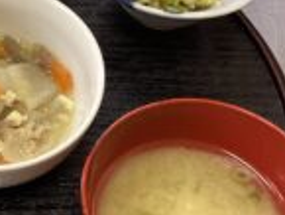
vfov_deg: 18.5
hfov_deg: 23.1
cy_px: 117
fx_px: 659
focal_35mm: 80
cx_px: -21
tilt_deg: -57.5
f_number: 2.4
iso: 160
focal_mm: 3.3
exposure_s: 1/60
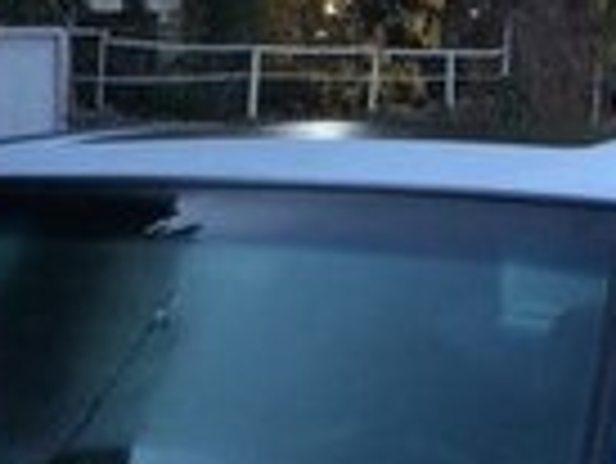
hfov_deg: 14.0
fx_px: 2494
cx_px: 126
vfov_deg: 9.9
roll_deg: +0.1
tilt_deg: -17.0
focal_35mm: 140
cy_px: 890
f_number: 2.2
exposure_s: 1/205
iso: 32
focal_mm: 4.15
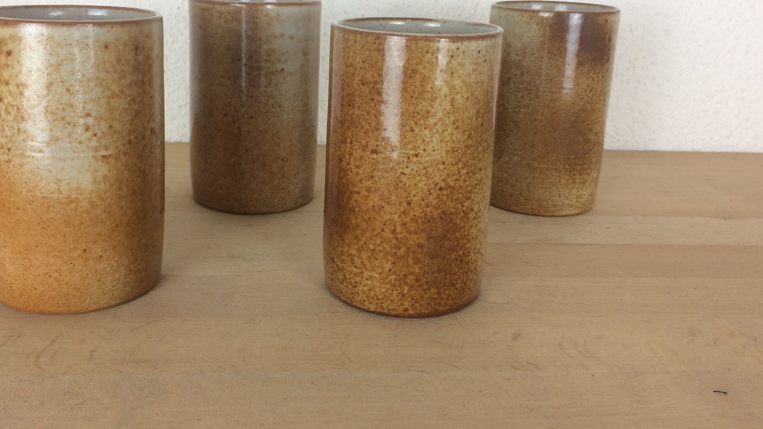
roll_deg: -2.0
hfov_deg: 52.7
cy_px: 135
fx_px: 769
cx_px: 348
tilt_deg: -11.9
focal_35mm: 38
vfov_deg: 30.9
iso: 50
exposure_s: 1/50
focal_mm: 4.15
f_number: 2.2
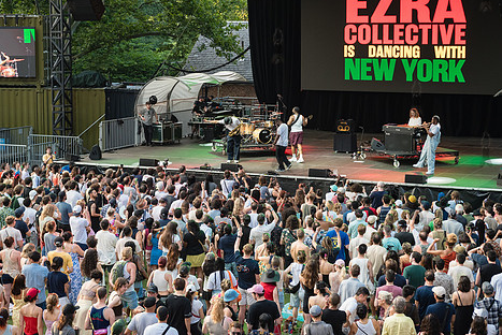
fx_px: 1005
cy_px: 149
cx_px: 277
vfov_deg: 18.9
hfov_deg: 28.0
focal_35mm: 72
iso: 1000
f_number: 4
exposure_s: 1/320
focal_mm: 58
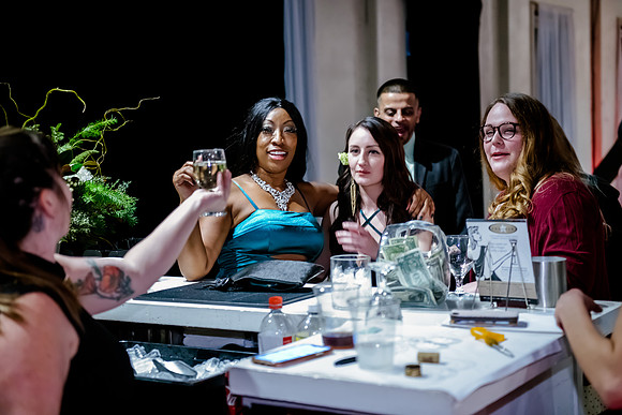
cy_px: 207
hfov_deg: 33.5
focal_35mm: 60
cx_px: 311
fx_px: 1033
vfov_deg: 22.7
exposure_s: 1/100
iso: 5000
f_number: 2.8
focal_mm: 58
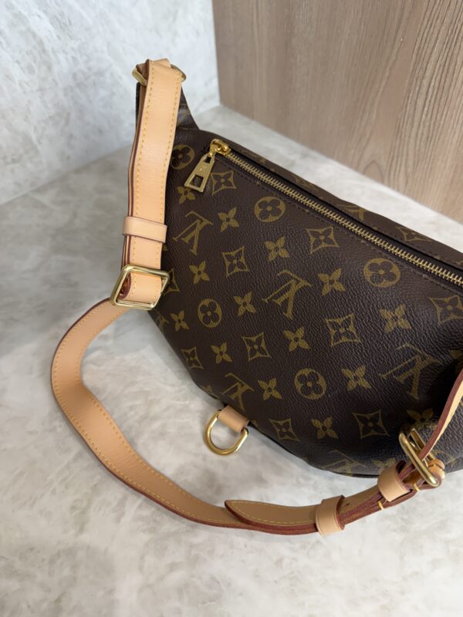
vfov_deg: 71.6
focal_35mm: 24
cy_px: 308
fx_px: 428
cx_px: 232
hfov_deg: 56.8
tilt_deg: -50.6
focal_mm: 6.76
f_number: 1.78
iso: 160
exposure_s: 1/120
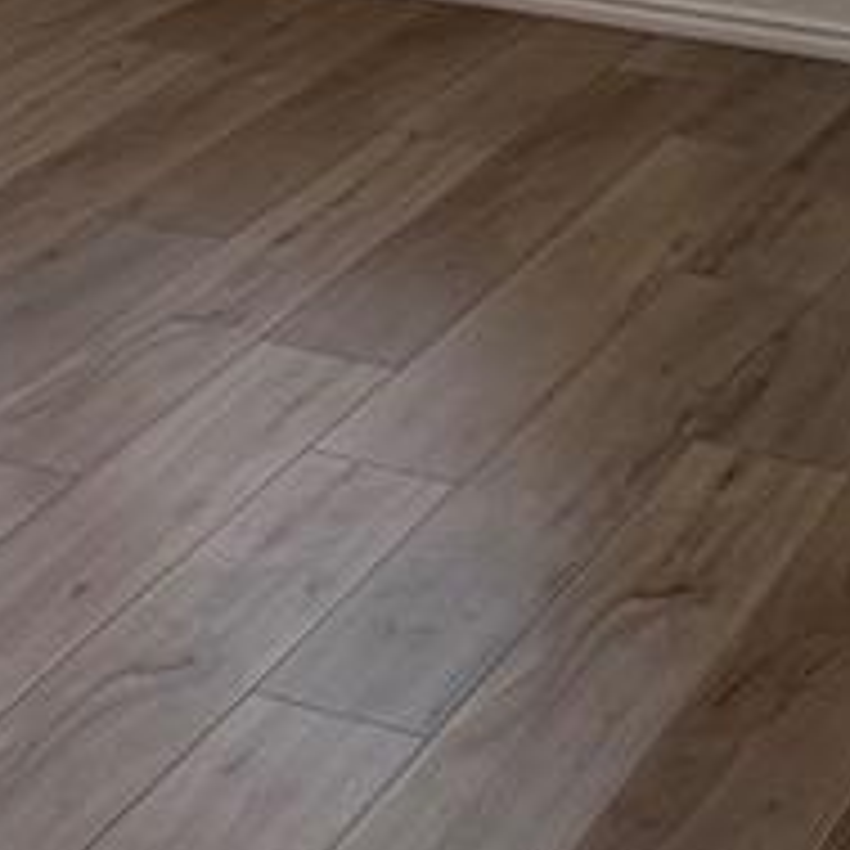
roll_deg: +0.1
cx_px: 157
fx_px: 3195
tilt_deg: -4.0
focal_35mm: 115
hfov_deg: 15.1
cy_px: -697
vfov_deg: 13.5
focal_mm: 6.76
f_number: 1.78
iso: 100
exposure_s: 1/182
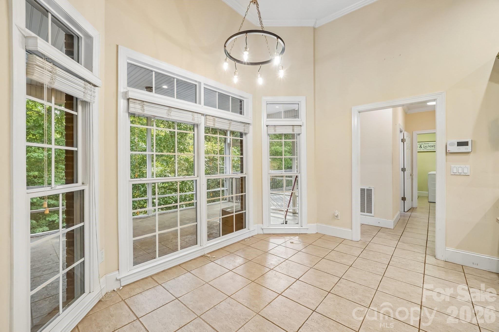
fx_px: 208
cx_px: 250
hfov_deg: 100.4
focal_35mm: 15
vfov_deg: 77.3
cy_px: 166
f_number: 8
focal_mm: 10
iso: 400
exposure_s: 1/8
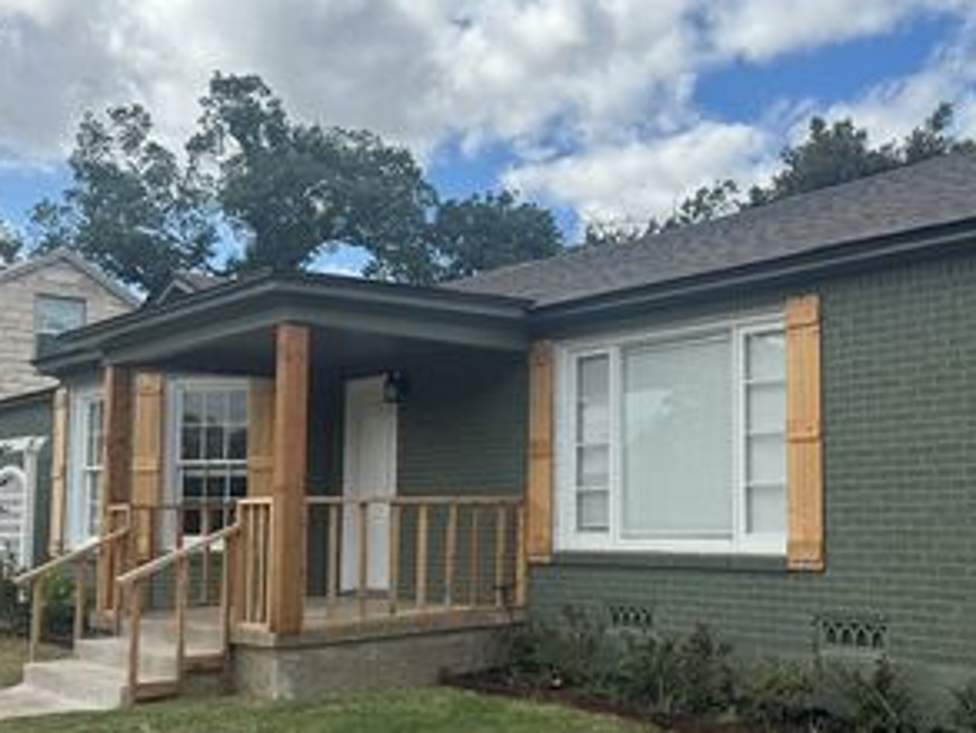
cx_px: 706
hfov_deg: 44.5
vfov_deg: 35.1
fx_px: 1156
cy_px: 405
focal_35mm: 41
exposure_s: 1/4049
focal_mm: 6.76
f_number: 1.78
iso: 80
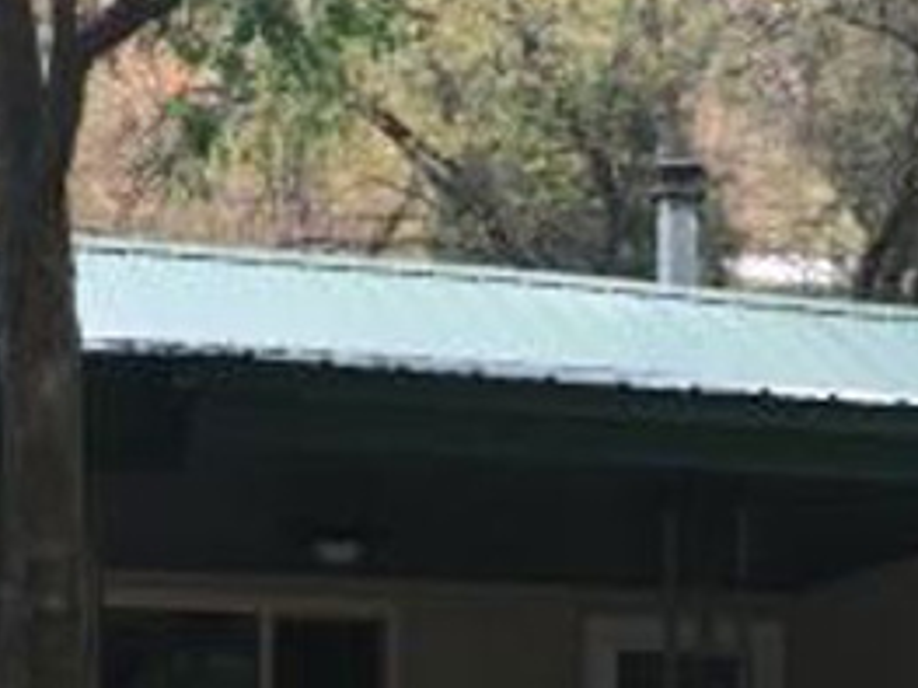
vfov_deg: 12.9
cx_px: 702
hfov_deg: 17.3
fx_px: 2995
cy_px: 740
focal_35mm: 113
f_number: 2.2
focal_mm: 4.15
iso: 32
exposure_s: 1/30
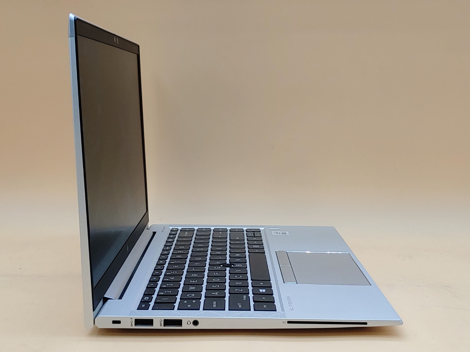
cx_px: 235
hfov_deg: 38.9
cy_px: 176
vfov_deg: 29.7
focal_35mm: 49
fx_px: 665
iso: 50
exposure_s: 1/180
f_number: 1.8
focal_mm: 4.36
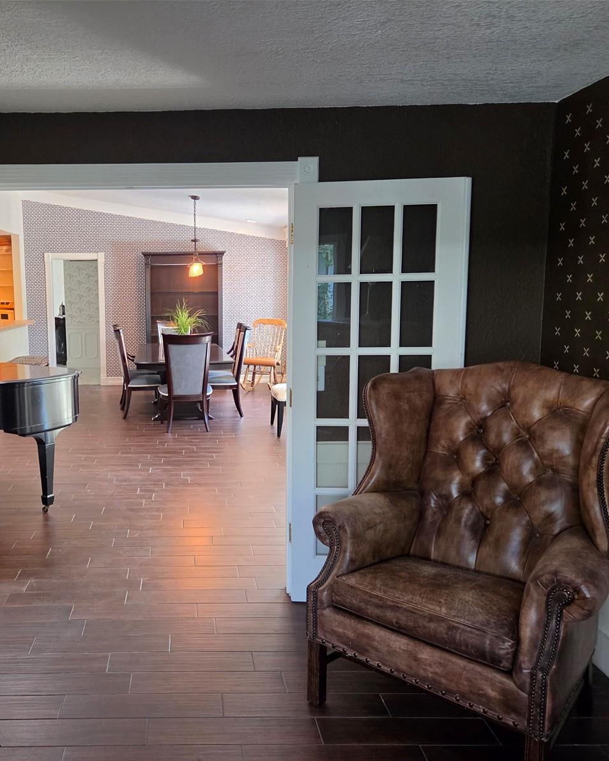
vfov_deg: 58.8
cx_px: 174
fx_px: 676
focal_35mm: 30
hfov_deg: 47.2
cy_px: 381
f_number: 1.8
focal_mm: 5.4
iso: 640
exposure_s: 1/120
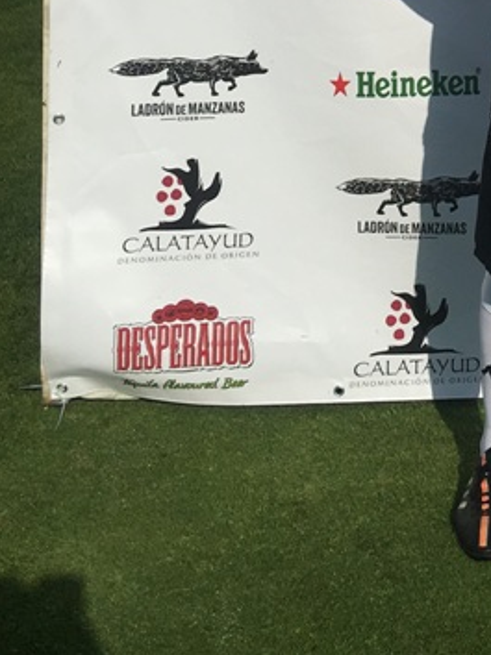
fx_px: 1591
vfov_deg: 20.9
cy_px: -231
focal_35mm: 84
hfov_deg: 16.6
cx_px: 630
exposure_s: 1/5917
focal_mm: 4.15
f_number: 2.2
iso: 25
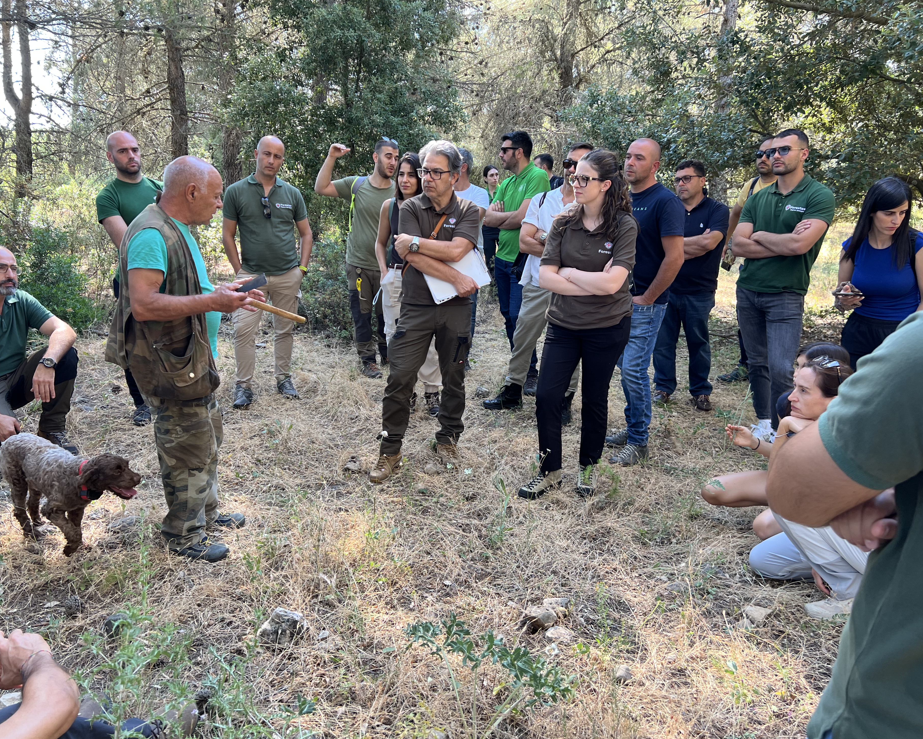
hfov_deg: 62.2
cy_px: 367
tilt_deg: -16.6
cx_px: 446
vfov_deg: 51.5
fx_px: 765
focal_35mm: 28
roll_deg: +2.0
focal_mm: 5.7
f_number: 1.5
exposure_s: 1/121
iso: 40
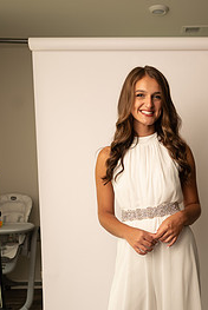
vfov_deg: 46.0
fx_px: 354
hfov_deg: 32.2
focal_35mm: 41
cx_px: 151
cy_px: 226
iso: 100
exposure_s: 1/160
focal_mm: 24
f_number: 3.2
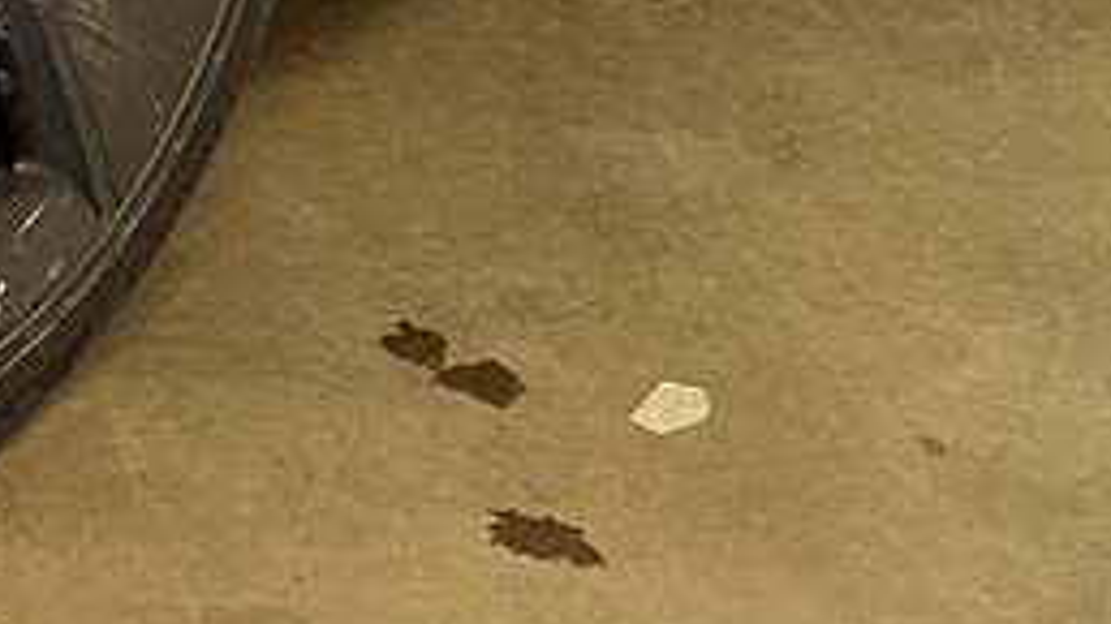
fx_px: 4654
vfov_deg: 6.8
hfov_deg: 12.8
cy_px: -1403
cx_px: -646
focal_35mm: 158
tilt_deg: -10.4
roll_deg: -3.0
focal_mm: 5.1
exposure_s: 1/50
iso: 125
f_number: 1.6
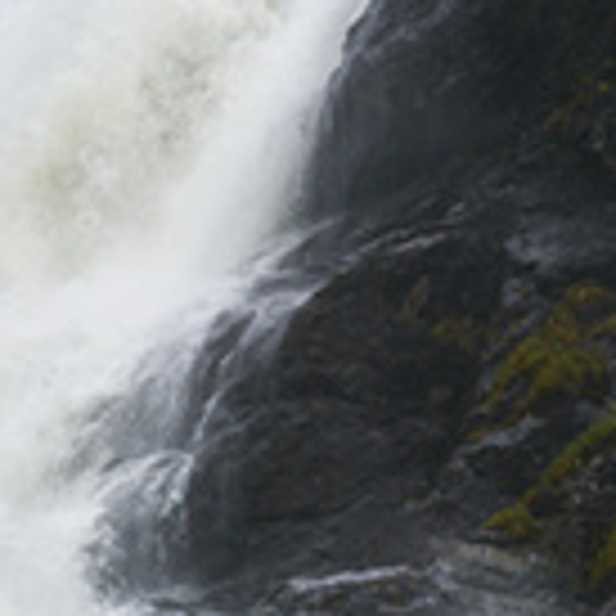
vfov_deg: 8.1
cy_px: 279
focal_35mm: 217
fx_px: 4369
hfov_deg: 8.0
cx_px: 74
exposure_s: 1/100
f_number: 8
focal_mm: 50
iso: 100
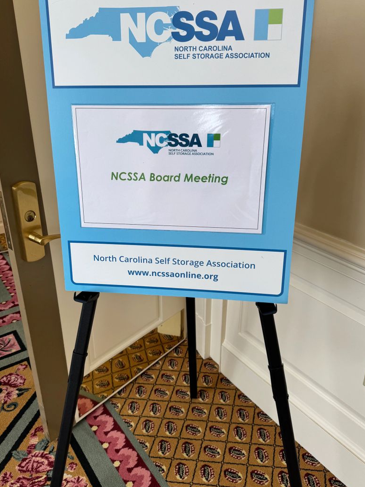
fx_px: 394
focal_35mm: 28
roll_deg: -0.9
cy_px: 236
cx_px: 174
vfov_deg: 63.4
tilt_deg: -26.2
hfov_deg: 49.7
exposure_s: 1/308
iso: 80
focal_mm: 6.76
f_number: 1.78
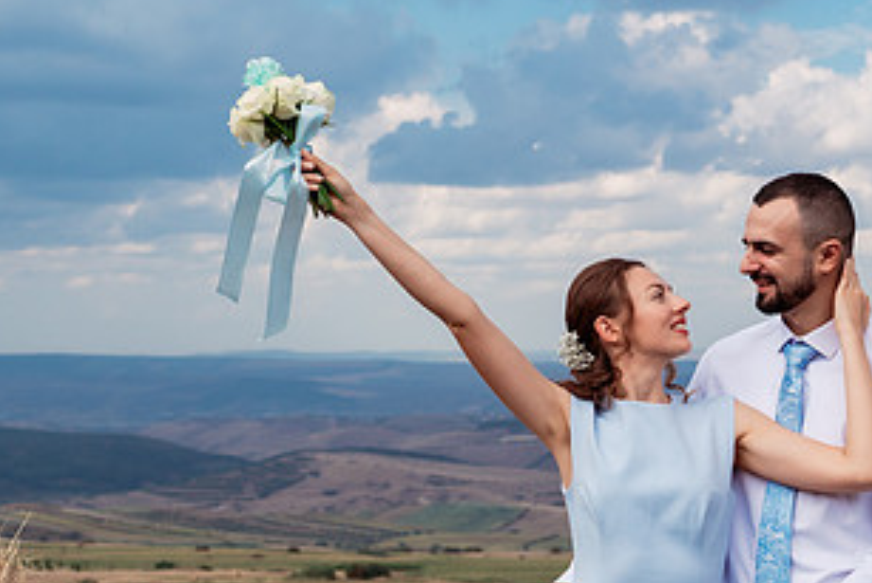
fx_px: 2205
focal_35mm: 91
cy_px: 458
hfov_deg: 22.4
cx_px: 414
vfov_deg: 15.0
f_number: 5
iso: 250
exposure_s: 1/640
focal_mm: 42
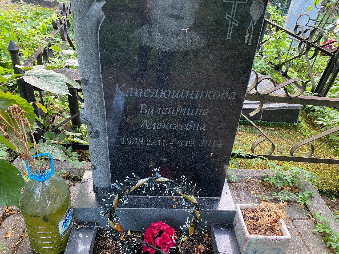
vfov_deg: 53.1
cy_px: 127
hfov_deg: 67.3
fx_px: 255
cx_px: 170
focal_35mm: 26
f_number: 1.8
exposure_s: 1/60
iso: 400
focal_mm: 4.25
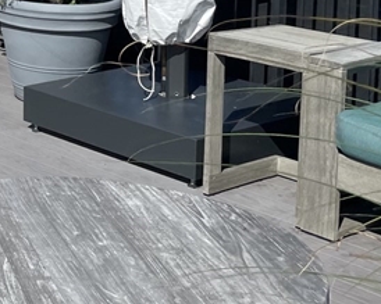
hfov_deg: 17.7
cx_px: -217
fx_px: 1071
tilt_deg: -6.5
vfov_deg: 15.5
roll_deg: +0.5
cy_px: -82
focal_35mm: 95
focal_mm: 4.2
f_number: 1.6
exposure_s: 1/5556
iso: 32
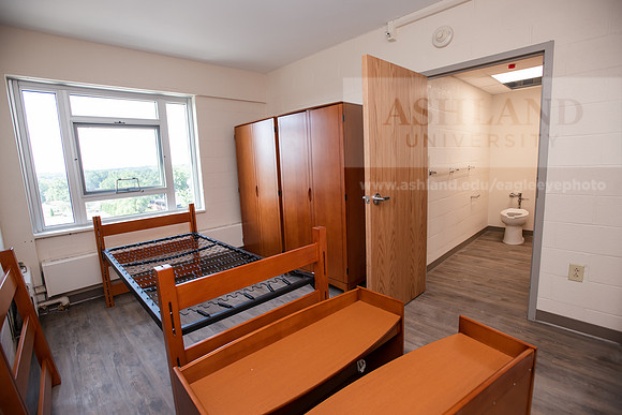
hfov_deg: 93.3
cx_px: 311
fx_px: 294
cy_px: 208
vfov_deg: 70.5
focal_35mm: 17
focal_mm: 17
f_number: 4.5
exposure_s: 1/160
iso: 400
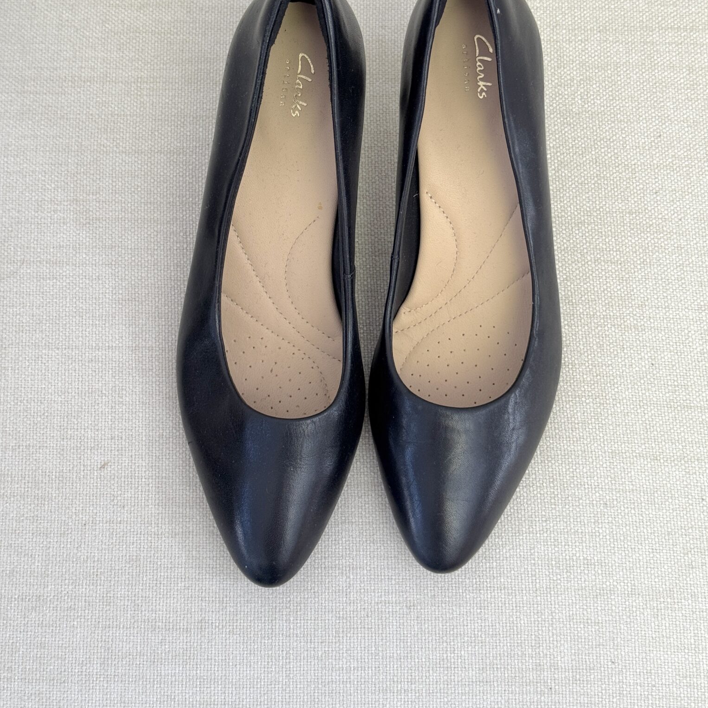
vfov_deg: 29.9
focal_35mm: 57
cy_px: 243
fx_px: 1319
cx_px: 356
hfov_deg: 30.0
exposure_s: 1/60
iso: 64
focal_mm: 6.76
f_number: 1.78
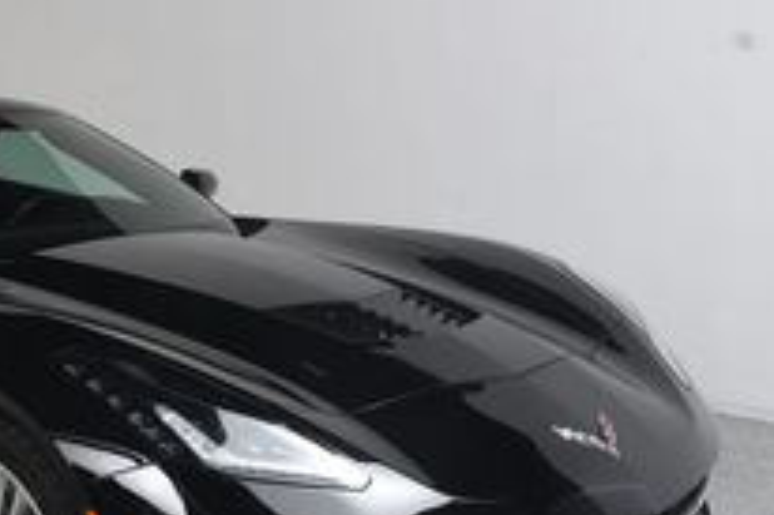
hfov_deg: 27.6
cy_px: 410
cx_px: 45
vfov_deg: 19.2
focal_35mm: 70
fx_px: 1504
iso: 100
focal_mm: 24
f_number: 9
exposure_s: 1/200
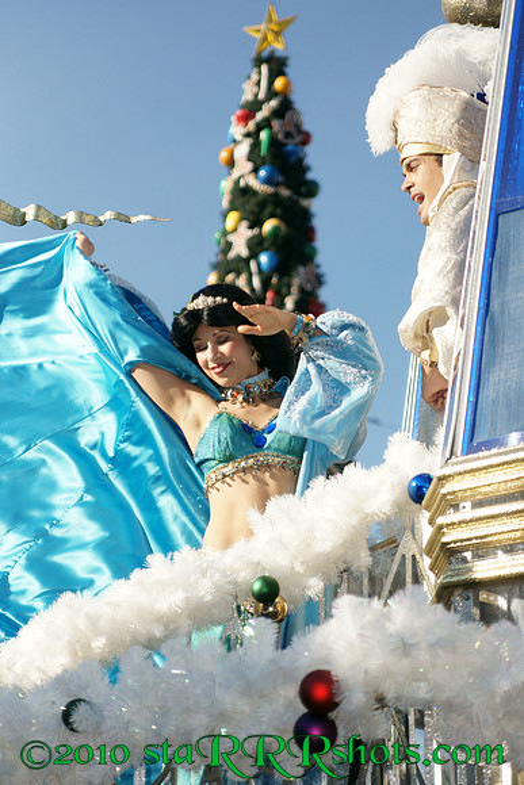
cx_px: 262
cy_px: 392
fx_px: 2455
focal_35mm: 112
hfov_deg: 12.2
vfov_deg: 18.2
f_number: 2.8
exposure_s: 1/8000
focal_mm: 75
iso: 400
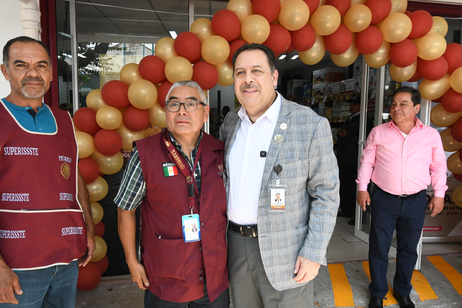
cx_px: 231
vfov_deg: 43.6
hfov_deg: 61.9
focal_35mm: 30
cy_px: 154
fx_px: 385
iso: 640
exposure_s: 1/100
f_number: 9
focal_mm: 20
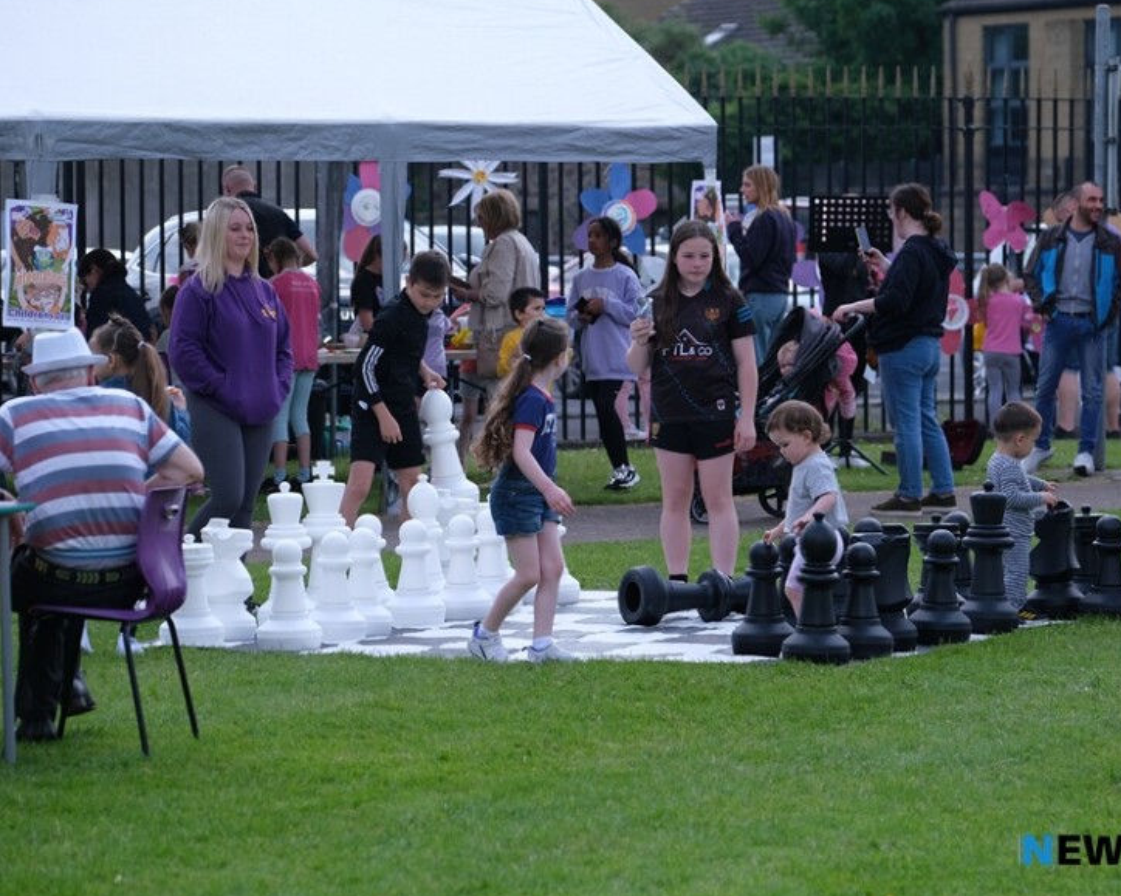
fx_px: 4876
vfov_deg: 10.5
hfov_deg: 13.1
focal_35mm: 147
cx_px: 585
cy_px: 441
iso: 400
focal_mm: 83.8
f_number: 3.2
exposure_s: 1/2500
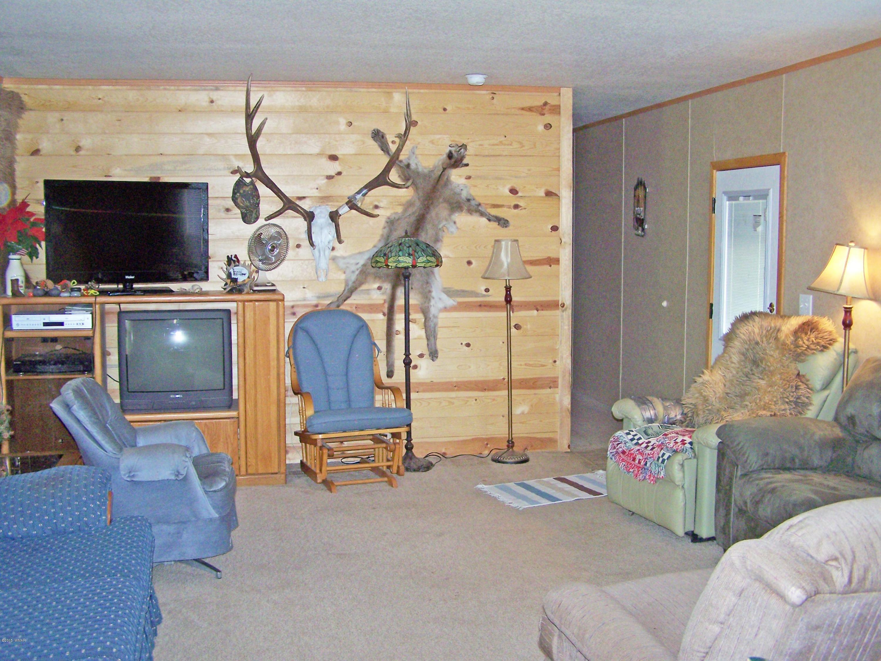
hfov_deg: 49.0
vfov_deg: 37.7
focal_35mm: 38
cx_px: 440
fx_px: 967
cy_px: 330
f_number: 2.8
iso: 160
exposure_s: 1/60
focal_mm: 6.3
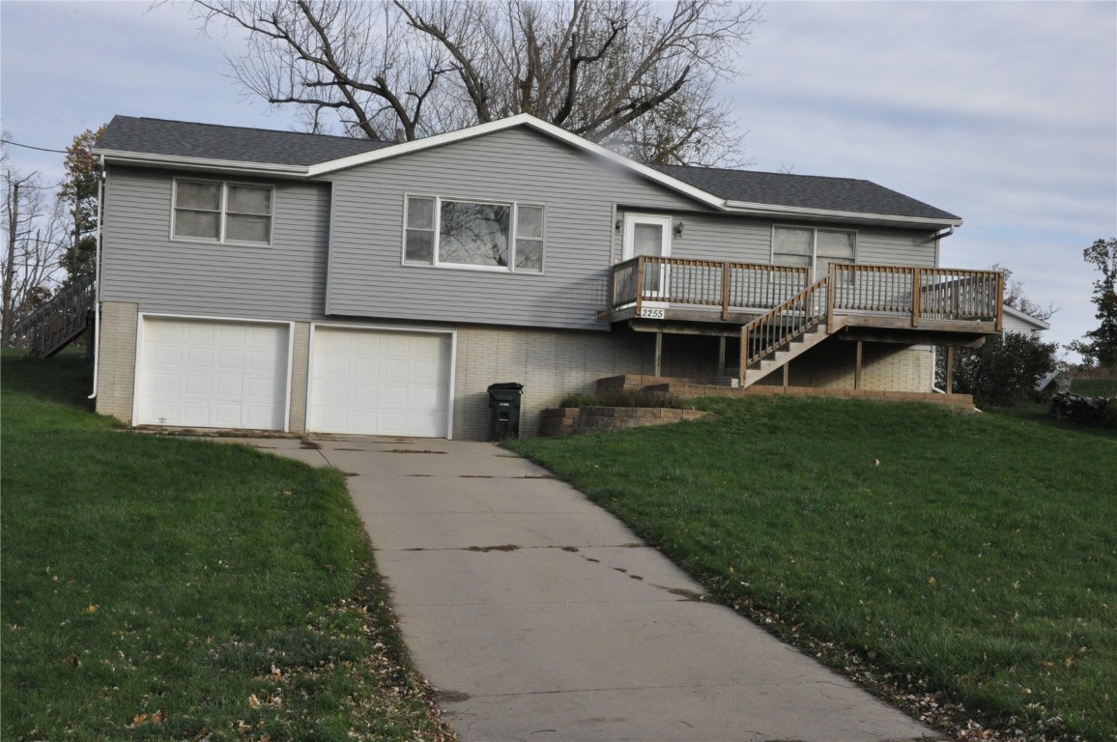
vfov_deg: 28.0
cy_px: 371
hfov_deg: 41.2
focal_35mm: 48
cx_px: 558
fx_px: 1488
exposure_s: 1/320
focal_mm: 32
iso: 1600
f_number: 18
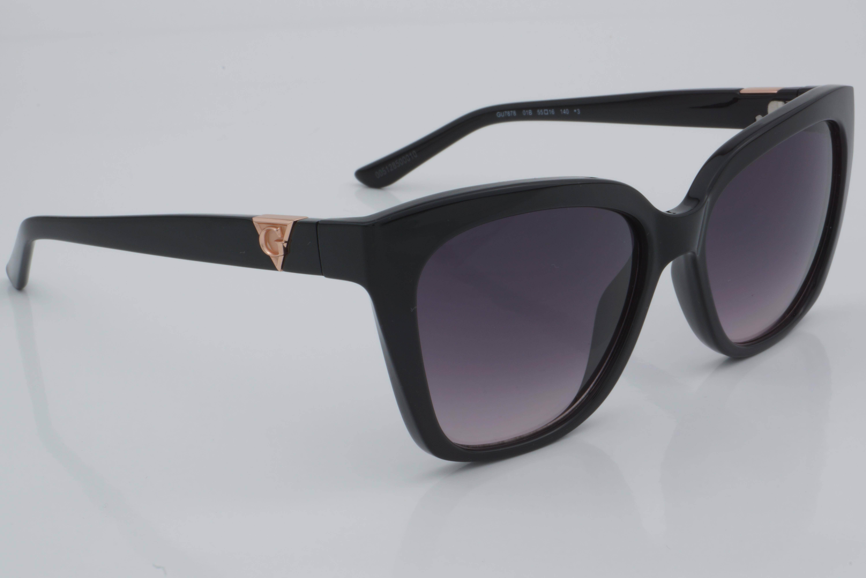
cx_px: 433
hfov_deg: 27.0
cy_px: 289
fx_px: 1804
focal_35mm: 75
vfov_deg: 18.2
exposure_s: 1/4
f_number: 32
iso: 100
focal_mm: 50
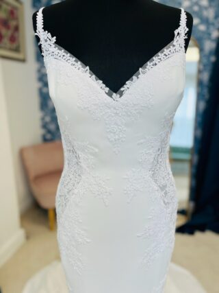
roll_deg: +0.7
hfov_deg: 53.0
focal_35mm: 26
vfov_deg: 67.3
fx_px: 219
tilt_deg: -13.8
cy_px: 146
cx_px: 110
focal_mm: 5.1
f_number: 1.6
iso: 40
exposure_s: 1/170
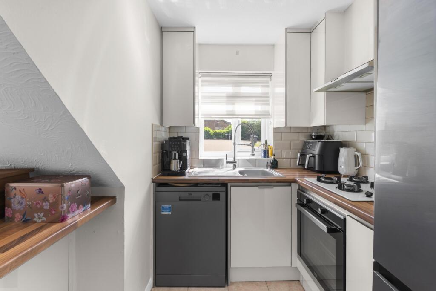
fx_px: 194
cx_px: 218
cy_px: 146
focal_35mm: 16
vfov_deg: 73.8
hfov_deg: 96.7
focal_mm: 16
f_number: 8
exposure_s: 1/6
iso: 320
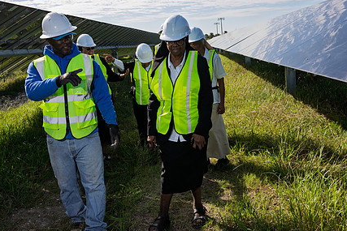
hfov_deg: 50.7
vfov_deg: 35.0
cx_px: 171
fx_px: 366
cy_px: 103
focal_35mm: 38
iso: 200
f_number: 11
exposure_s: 1/200
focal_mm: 28
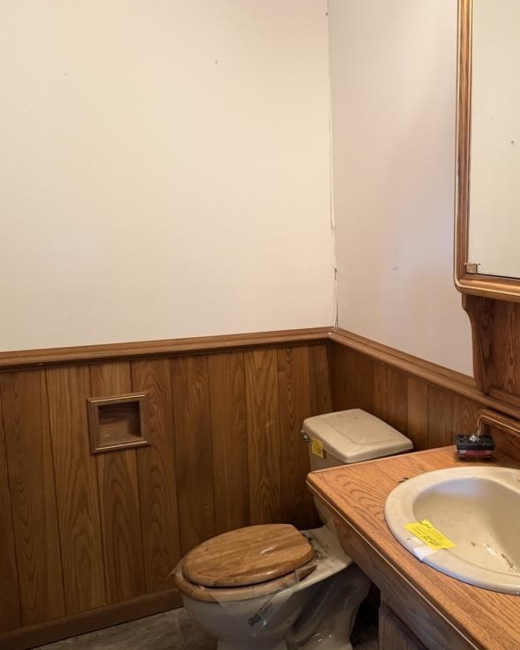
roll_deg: +0.5
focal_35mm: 33
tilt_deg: -8.7
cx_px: 396
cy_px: 332
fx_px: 635
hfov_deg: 43.0
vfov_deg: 54.2
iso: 500
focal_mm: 6.76
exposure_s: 1/60
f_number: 1.78
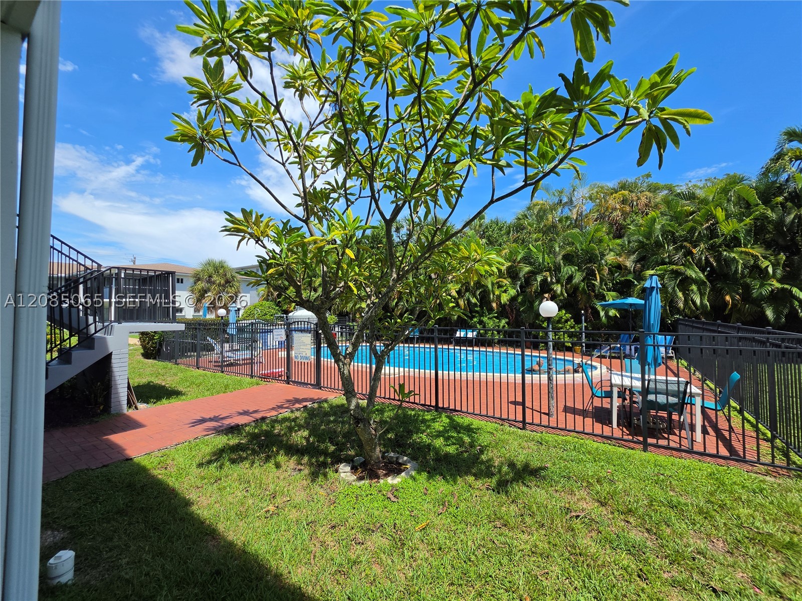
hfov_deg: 106.2
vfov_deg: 89.9
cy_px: 300
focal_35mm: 13
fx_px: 301
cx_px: 401
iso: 40
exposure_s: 1/2000
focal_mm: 2.2
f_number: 1.9
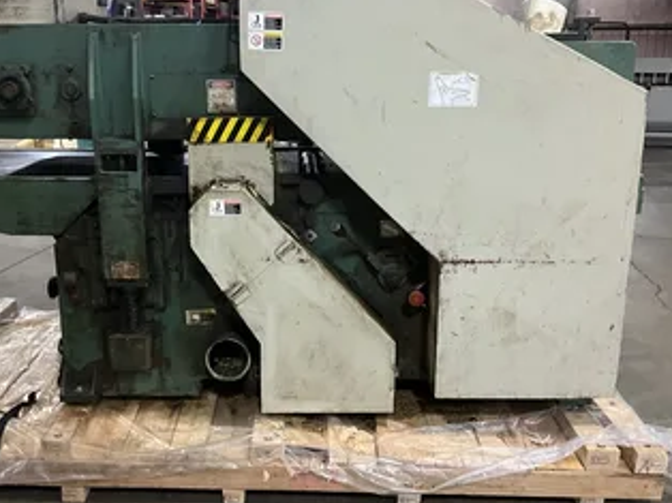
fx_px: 718
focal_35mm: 37
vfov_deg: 38.6
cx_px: 291
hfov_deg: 50.0
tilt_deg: -13.0
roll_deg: +0.1
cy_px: 225
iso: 320
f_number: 1.8
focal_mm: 3
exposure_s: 1/33
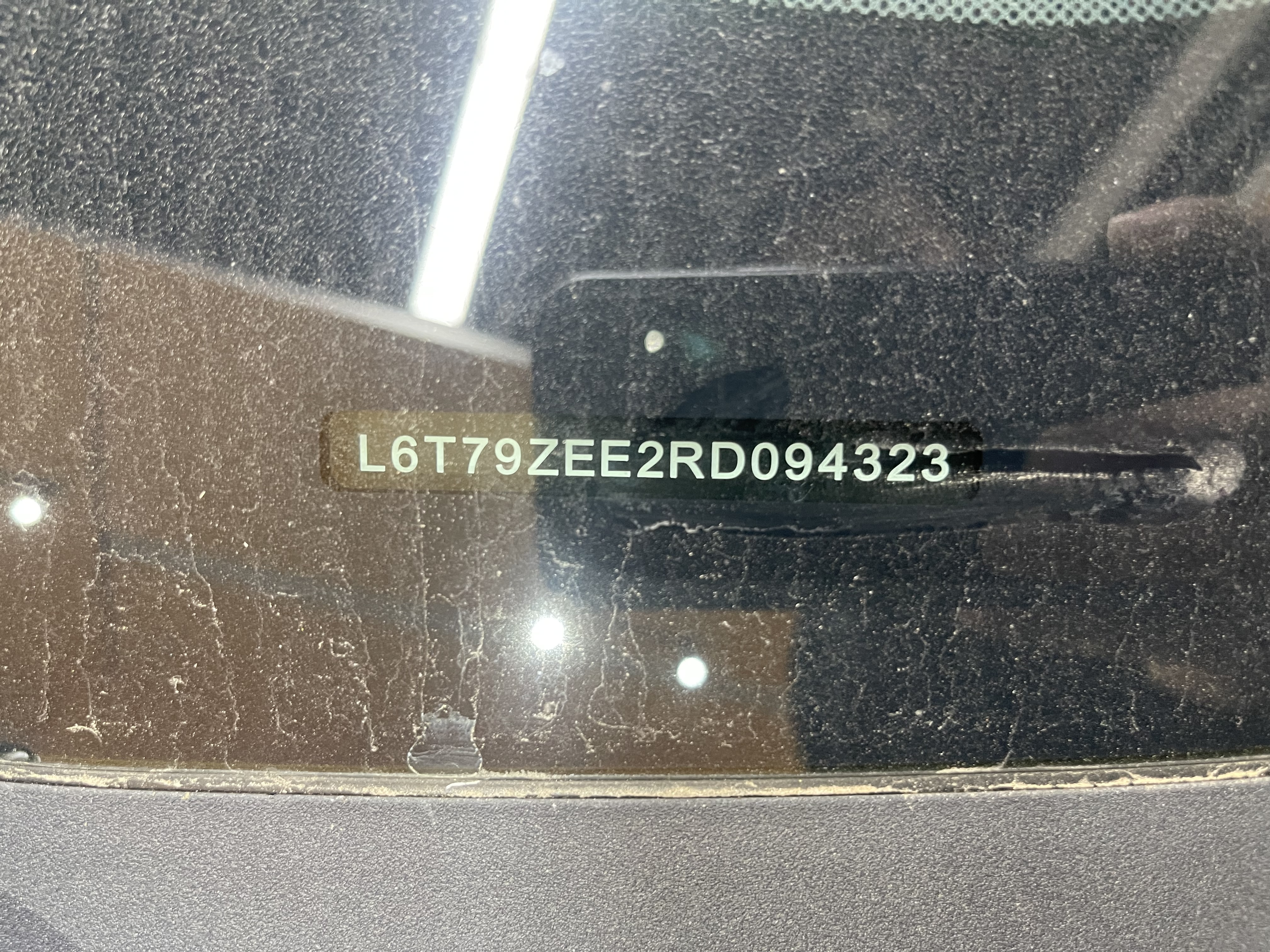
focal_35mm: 25
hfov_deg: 69.4
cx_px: 635
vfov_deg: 54.9
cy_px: 476
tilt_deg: -65.0
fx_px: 917
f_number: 1.6
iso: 400
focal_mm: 5.1
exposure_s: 1/51
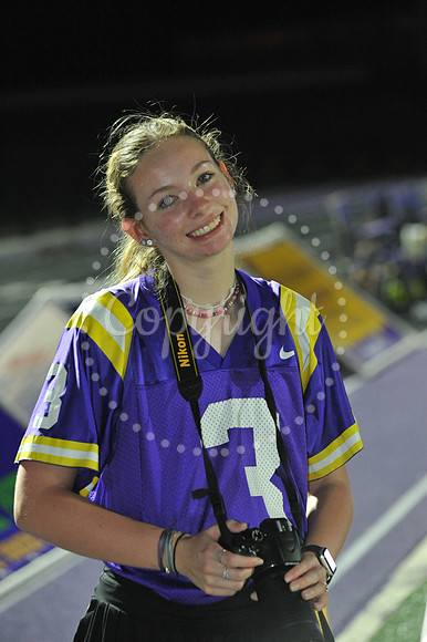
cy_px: 321
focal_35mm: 155
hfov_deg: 8.8
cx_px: 214
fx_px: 2761
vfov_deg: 13.3
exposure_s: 1/250
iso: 4000
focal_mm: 155
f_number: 5.6
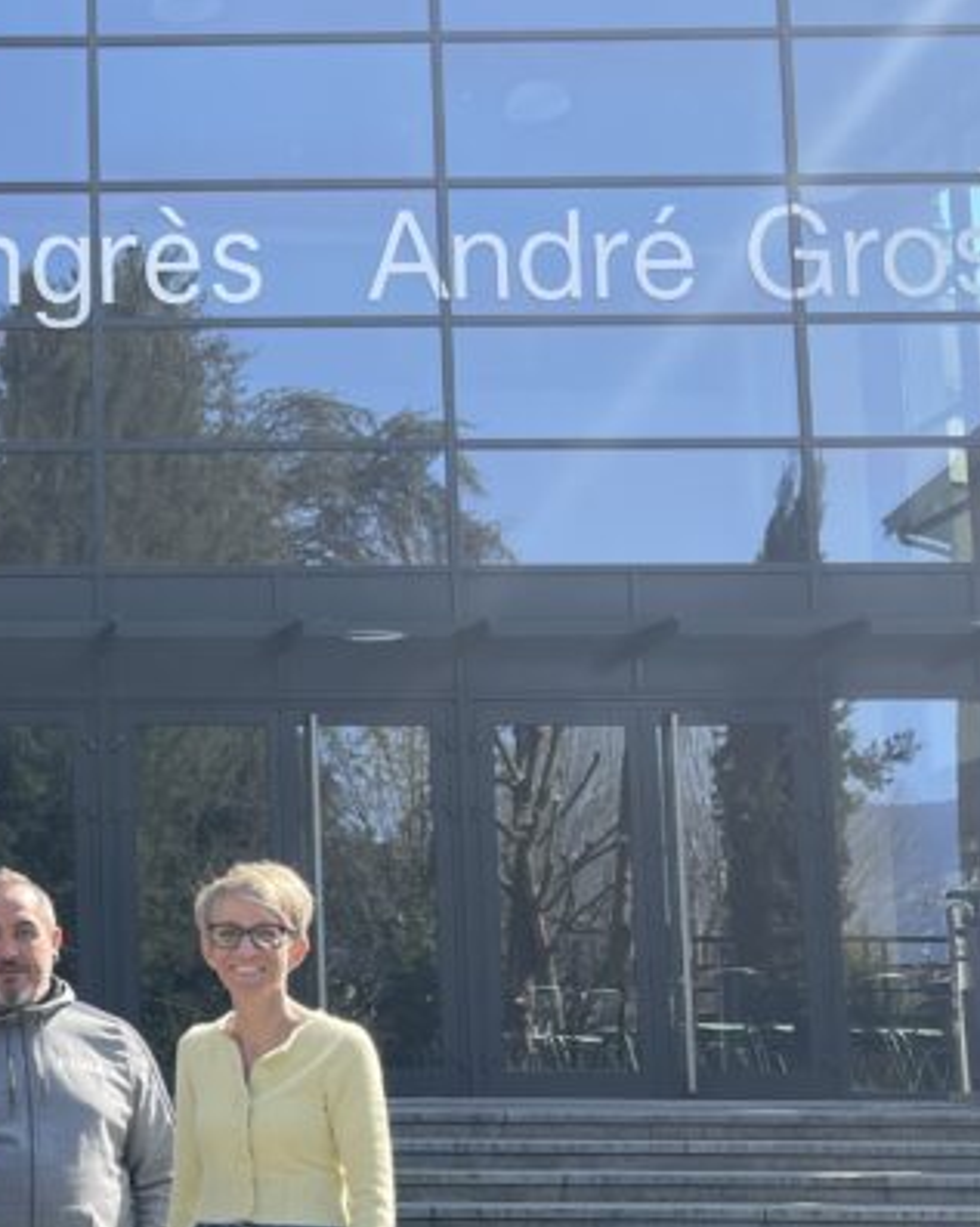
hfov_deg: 21.8
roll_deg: -1.2
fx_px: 2287
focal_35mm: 63
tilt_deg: +6.7
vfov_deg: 29.9
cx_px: -291
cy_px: 757
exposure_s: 1/824
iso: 32
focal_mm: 5.1
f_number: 1.6
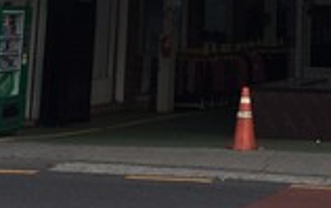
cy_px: -206
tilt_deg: +13.2
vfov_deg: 10.3
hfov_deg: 17.5
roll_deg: -1.2
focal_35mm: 117
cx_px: 316
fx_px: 1056
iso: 25
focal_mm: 4.15
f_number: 2.2
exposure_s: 1/999
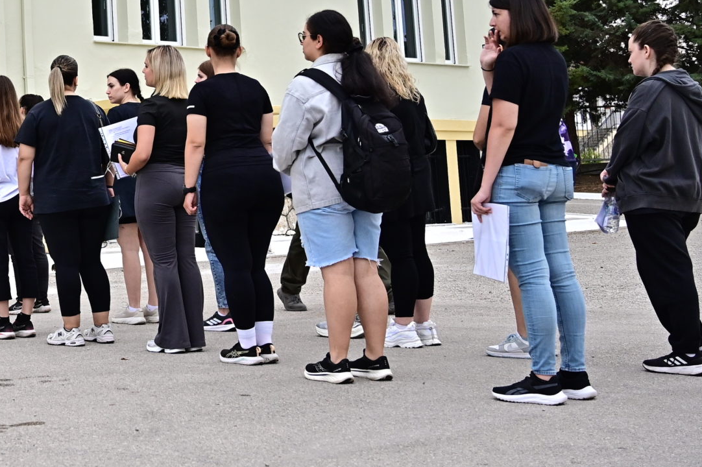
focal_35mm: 71
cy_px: 33
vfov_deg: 18.8
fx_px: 1384
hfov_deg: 26.8
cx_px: -16
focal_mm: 30
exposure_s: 1/1600
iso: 1000
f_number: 5
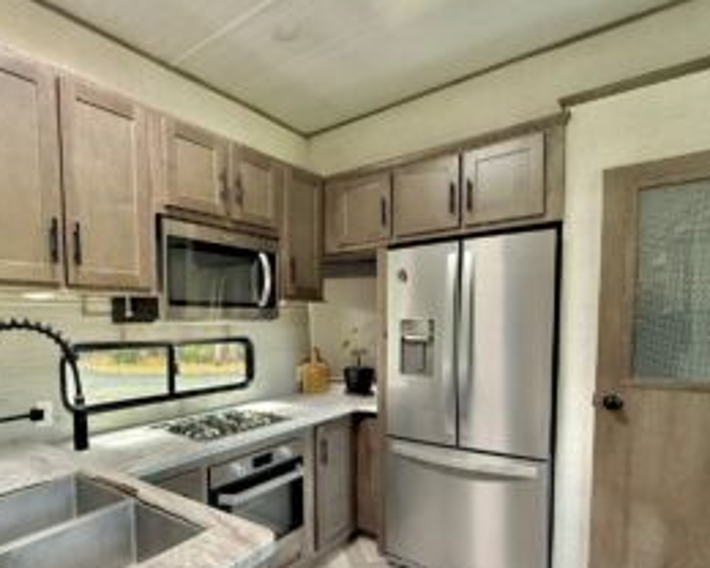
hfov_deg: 76.4
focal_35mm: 21
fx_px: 441
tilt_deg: -5.8
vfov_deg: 63.7
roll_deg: +1.2
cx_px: 270
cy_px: 382
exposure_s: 1/76
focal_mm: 2.22
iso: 320
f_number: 2.2
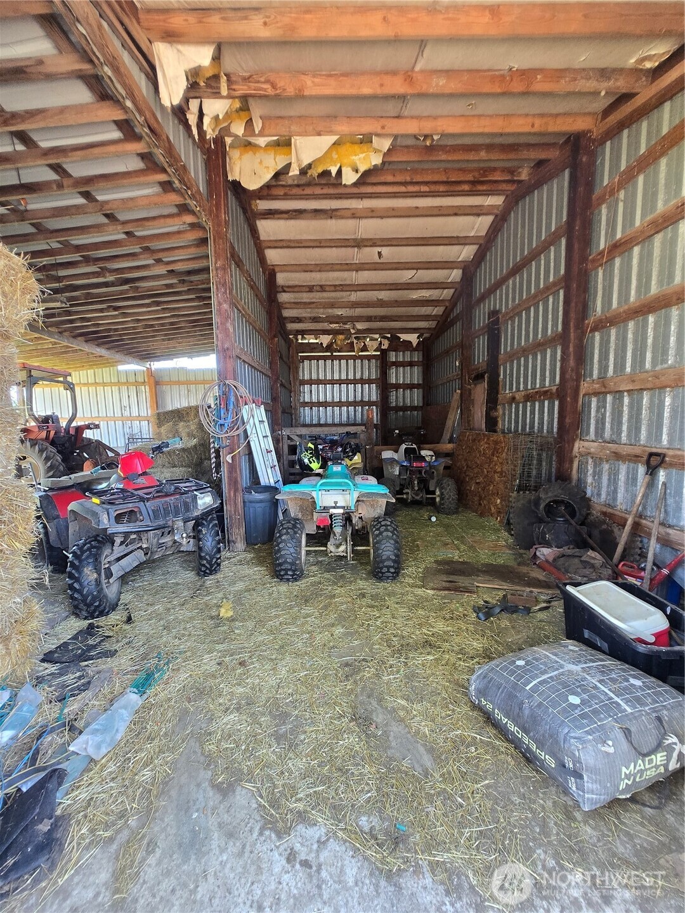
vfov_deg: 106.2
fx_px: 343
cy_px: 456
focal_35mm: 13
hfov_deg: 89.9
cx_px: 342
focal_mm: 1.7
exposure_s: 1/60
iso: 160
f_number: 2.2
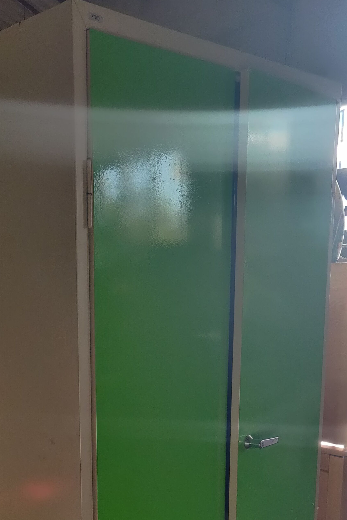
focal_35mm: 47
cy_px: 422
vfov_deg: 40.1
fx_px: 679
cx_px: 92
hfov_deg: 28.3
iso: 400
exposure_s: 1/50
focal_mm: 4.25
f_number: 1.7
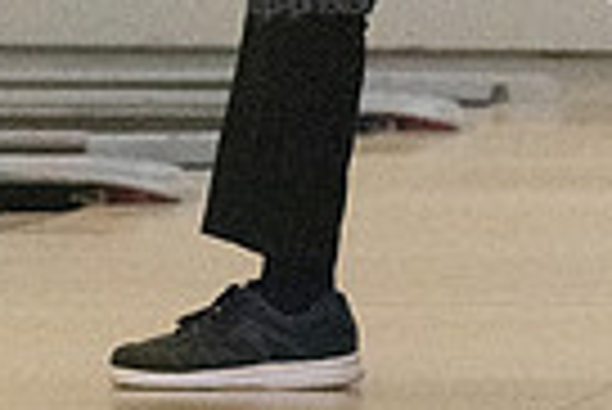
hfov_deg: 3.5
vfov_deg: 2.3
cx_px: 378
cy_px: -140
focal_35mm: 588
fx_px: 10007
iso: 10000
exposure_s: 1/1250
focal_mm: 92
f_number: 4
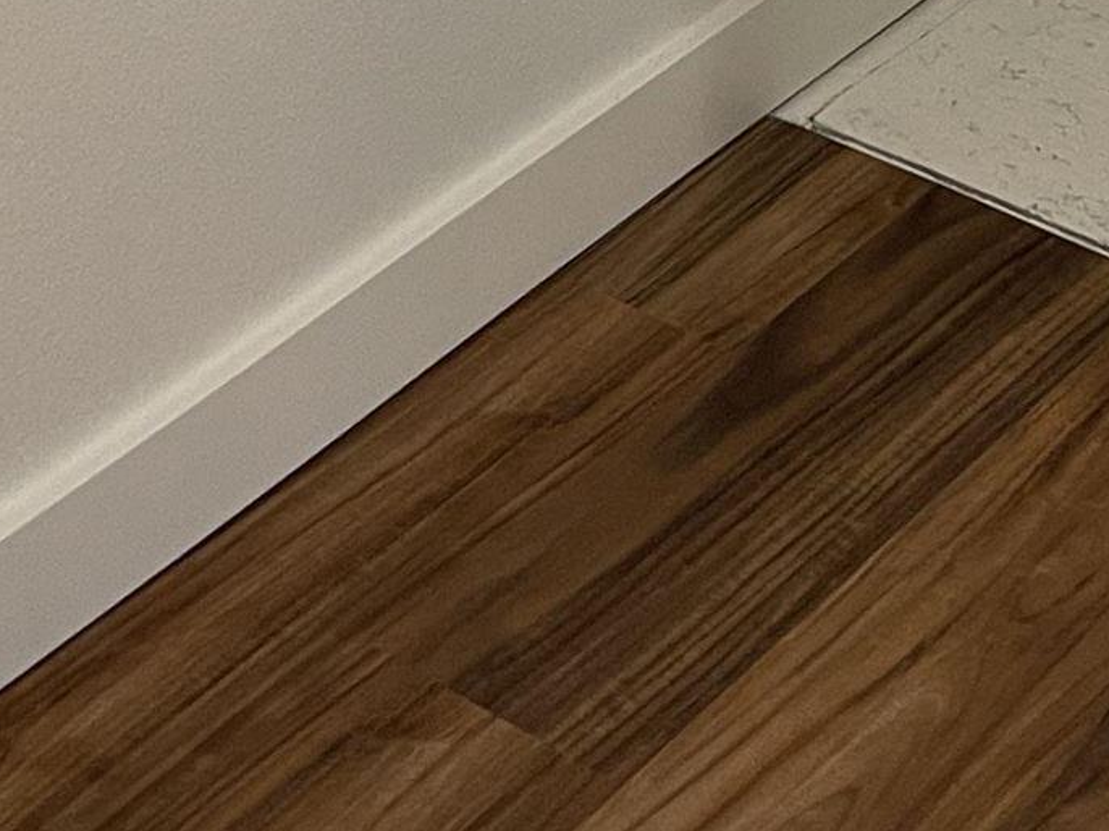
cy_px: -1004
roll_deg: -1.4
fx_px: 3587
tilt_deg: -17.2
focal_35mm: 112
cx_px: 905
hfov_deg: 17.4
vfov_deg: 11.5
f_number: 1.6
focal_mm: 5.1
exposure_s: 1/60
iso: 160
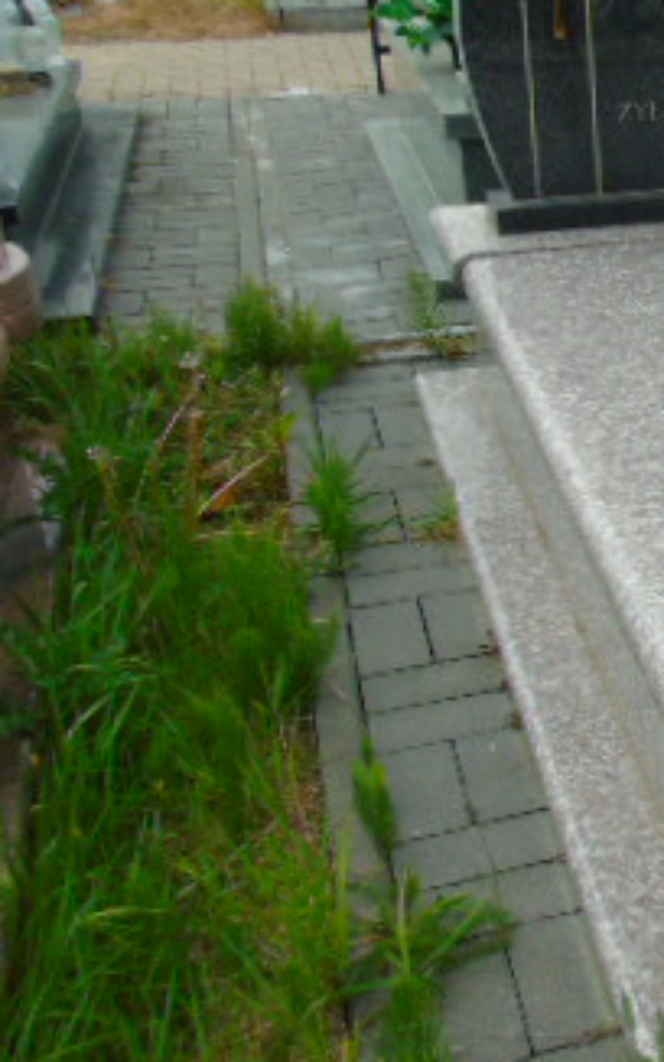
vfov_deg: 38.8
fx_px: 1504
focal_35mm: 52
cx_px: 1019
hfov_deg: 20.8
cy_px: 498
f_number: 3.4
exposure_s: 1/800
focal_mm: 4.4
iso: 80
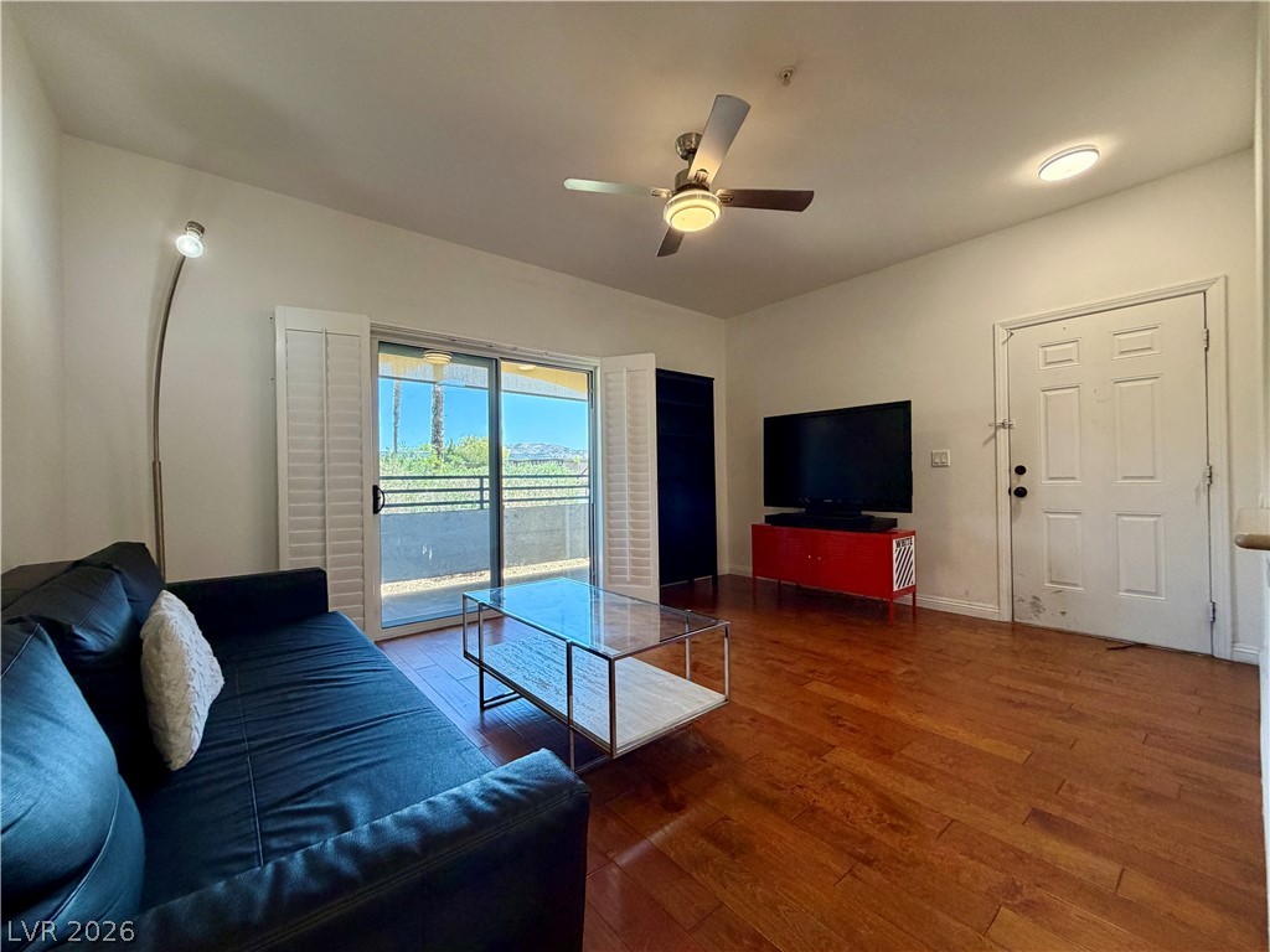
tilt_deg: +0.3
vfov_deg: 85.7
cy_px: 476
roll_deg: +0.5
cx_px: 635
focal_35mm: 14
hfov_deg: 102.1
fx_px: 514
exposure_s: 1/120
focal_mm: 2.22
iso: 320
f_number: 2.2
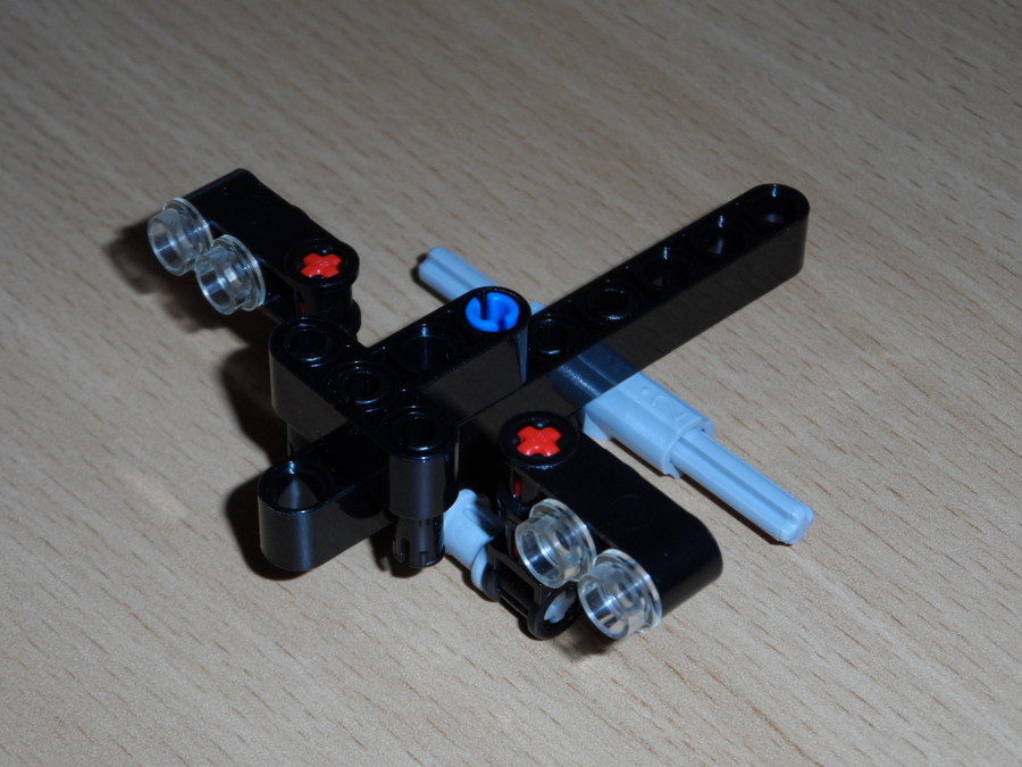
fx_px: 2598
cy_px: 384
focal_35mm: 88
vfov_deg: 16.8
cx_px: 511
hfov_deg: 22.3
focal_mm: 14.3
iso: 100
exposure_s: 1/60
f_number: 4.5
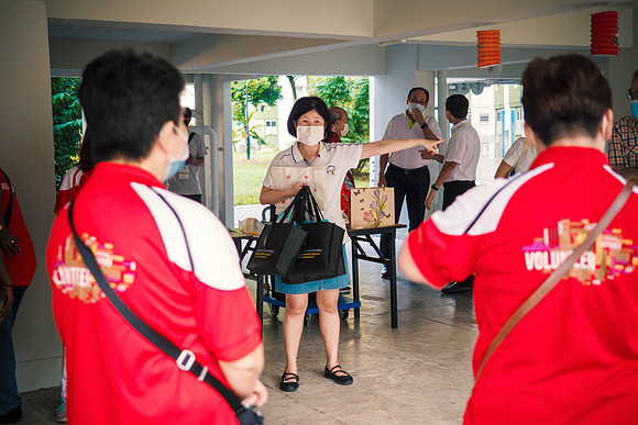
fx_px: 940
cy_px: 212
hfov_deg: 37.5
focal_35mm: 53
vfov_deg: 25.5
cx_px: 319
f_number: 1.7
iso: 250
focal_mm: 25
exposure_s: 1/125
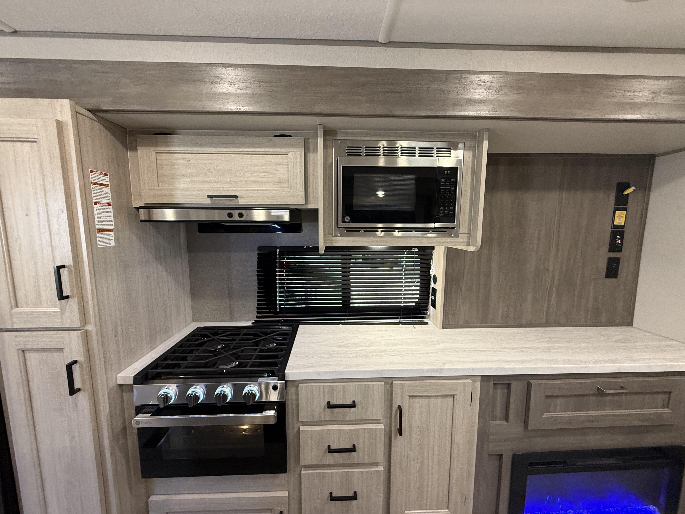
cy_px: 257
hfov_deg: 102.1
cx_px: 342
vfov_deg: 85.7
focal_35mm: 14
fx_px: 277
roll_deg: -0.4
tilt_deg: -4.5
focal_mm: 2.22
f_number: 2.2
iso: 320
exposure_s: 1/71
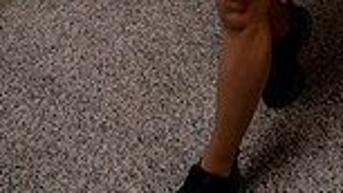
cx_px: 224
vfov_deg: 12.1
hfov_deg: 28.4
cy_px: -303
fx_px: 673
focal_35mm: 74
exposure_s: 1/250
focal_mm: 24
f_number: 5.6
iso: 320
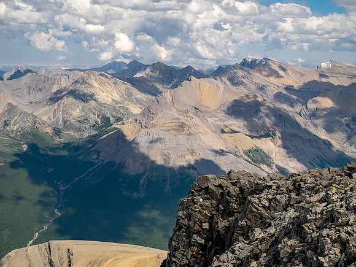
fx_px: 658
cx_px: 178
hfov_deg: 30.3
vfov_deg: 22.9
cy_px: 134
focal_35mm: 64
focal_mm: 32
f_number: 8
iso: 200
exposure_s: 1/250
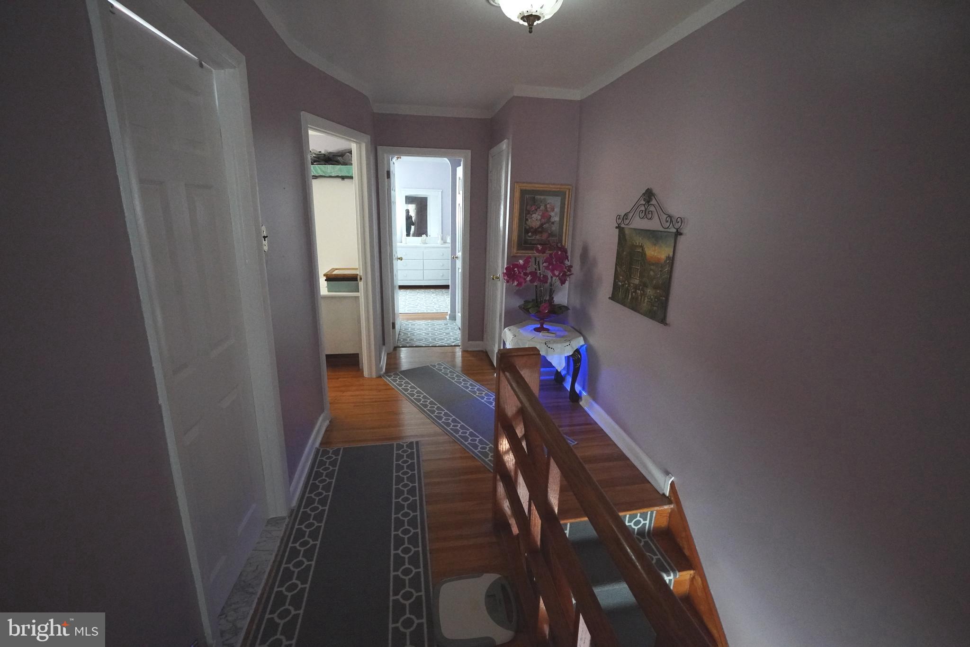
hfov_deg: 97.6
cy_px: 324
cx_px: 485
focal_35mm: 16
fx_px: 425
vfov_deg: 74.7
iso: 6400
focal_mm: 10.5
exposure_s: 1/50
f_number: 4
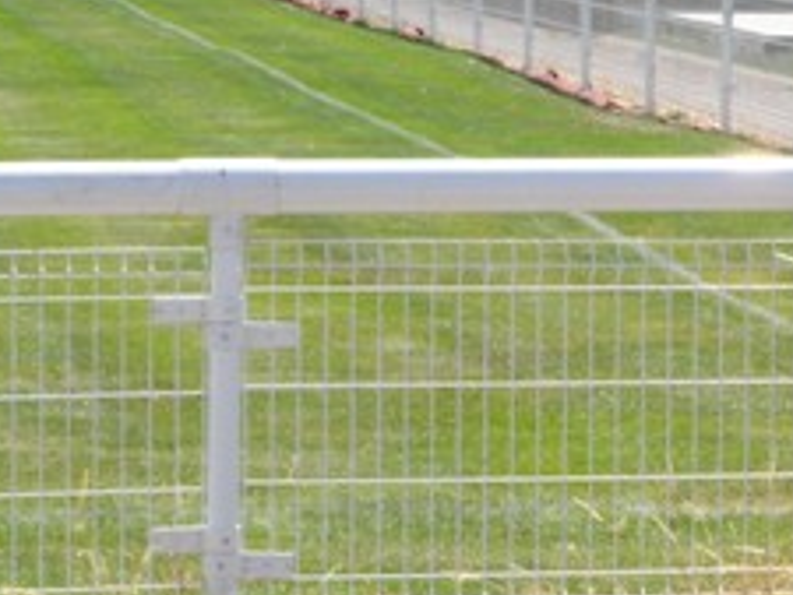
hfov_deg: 9.1
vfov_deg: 7.0
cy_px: 77
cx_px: 1004
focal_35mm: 213
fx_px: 4882
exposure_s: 1/250
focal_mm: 13.2
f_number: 6
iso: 80
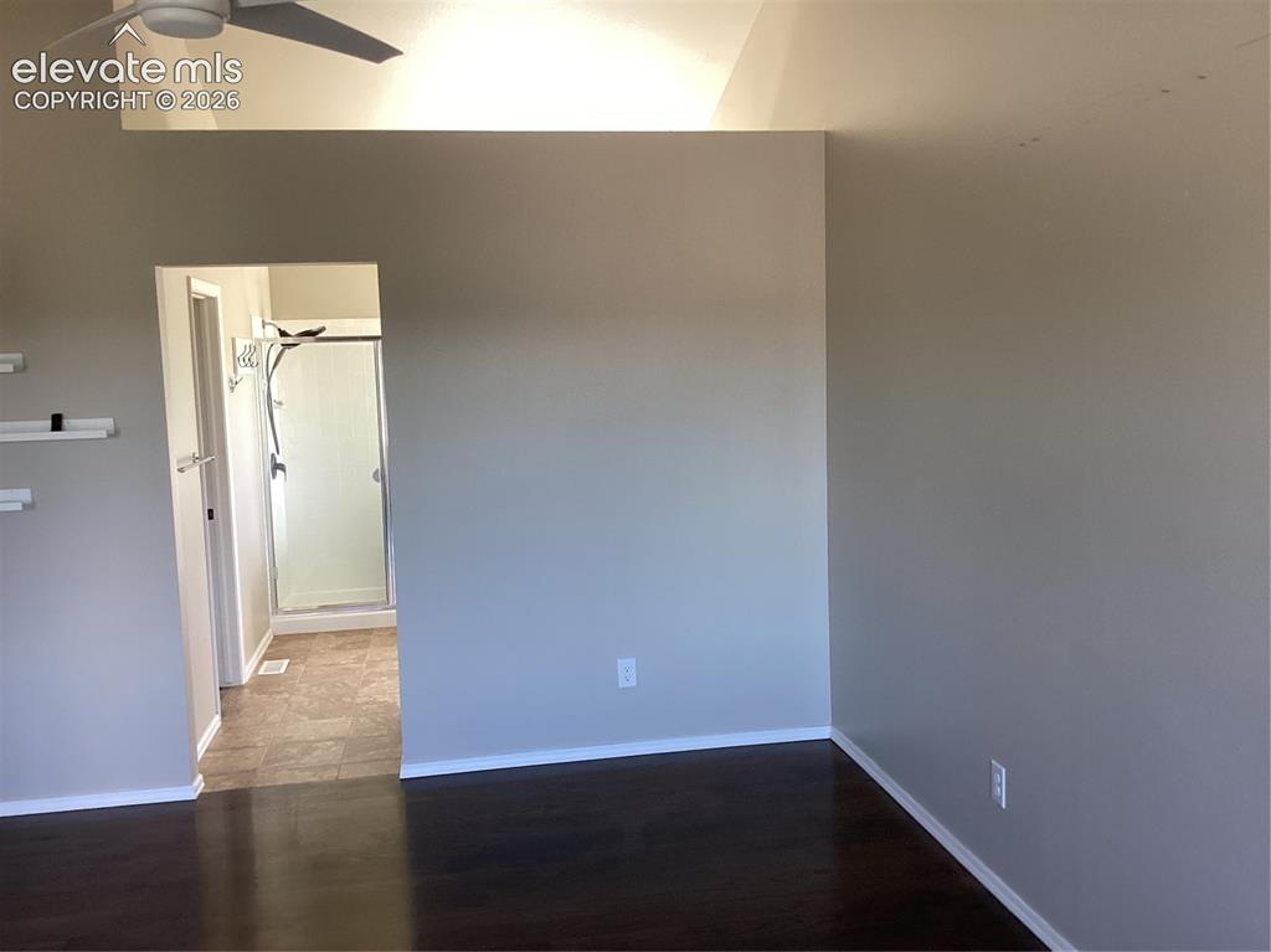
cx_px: 636
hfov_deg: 58.4
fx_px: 1138
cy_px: 476
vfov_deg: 45.4
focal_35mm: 31
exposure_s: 1/60
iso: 125
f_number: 2.4
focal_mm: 3.3
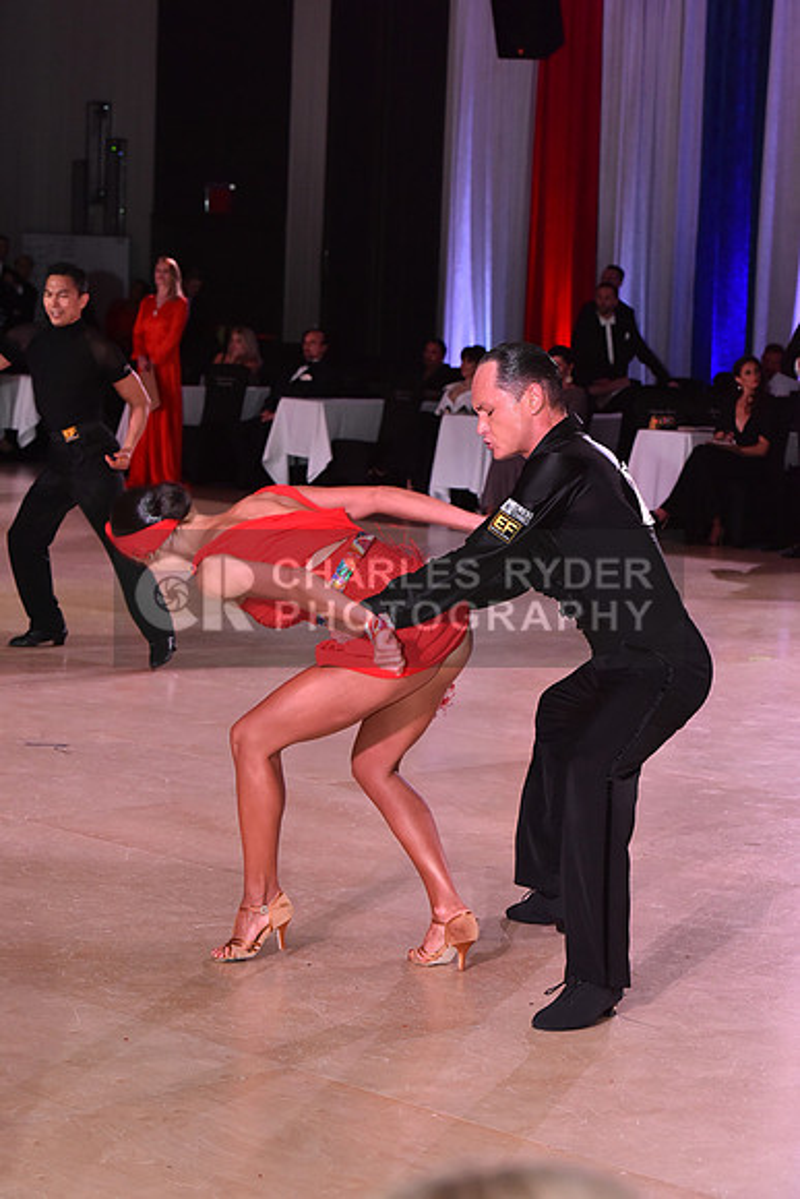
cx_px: 400
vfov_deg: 22.1
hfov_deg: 14.9
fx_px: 3065
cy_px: 600
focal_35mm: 92
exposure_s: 1/320
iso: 2500
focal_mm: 92
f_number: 7.1
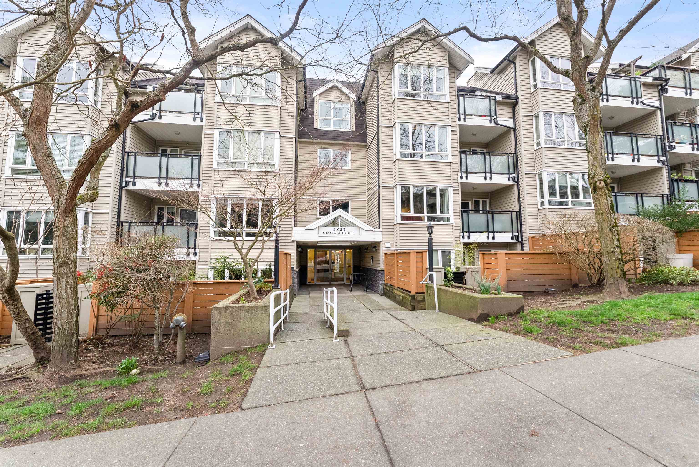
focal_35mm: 14
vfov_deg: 81.3
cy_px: 234
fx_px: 272
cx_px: 350
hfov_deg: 104.2
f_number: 6.3
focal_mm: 14
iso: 640
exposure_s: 1/100
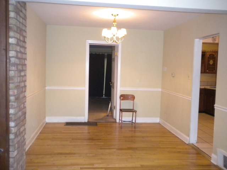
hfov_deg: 52.6
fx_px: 230
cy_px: 85
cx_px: 114
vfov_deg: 40.7
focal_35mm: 35
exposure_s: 1/30
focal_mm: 6.3
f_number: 3.1
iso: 410
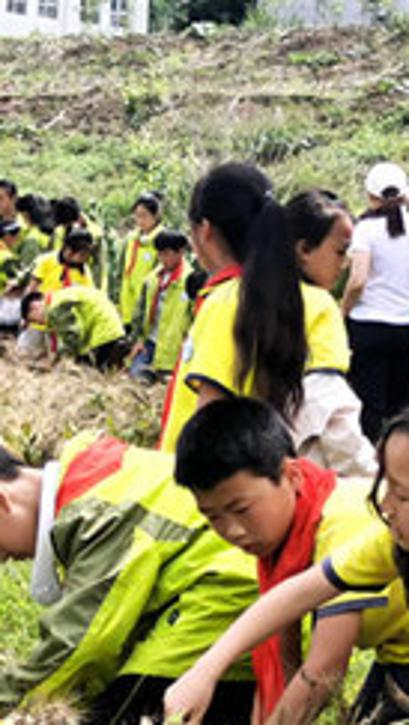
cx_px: 81
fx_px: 2791
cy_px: 600
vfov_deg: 14.7
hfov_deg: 8.4
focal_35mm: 145
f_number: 1.8
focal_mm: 5.58
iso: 50
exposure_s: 1/2058
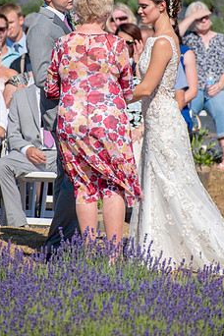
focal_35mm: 592
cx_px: 113
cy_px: 117
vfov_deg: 3.5
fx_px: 5525
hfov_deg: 2.3
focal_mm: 300
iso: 250
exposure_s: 1/2000
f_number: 6.3
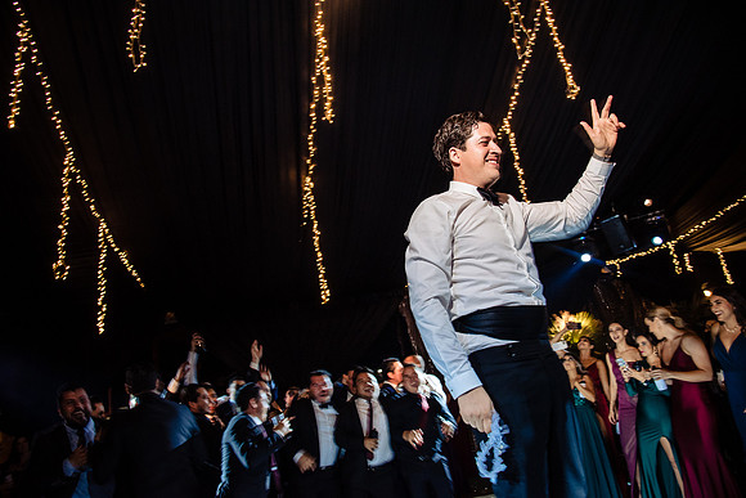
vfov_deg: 53.2
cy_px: 249
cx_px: 373
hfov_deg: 73.7
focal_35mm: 24
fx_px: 497
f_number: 8
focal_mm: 24
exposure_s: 1/30
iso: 2000
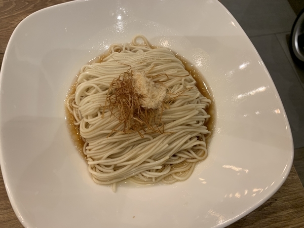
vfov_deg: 53.1
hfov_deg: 67.3
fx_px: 228
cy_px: 114
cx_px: 152
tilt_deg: -68.2
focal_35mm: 26
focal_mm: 4.25
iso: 80
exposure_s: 1/50
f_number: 1.8
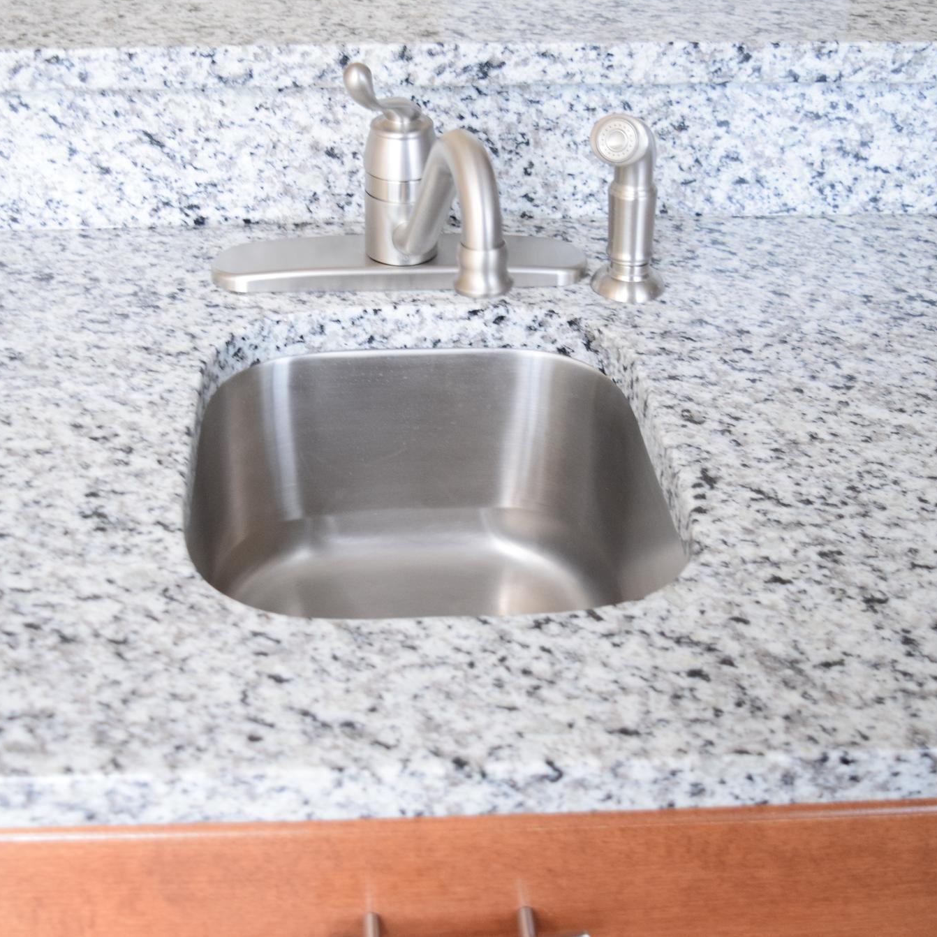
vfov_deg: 34.9
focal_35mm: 49
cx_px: 421
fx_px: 1490
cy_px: 461
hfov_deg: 34.9
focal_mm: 25
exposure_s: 1/60
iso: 1250
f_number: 4
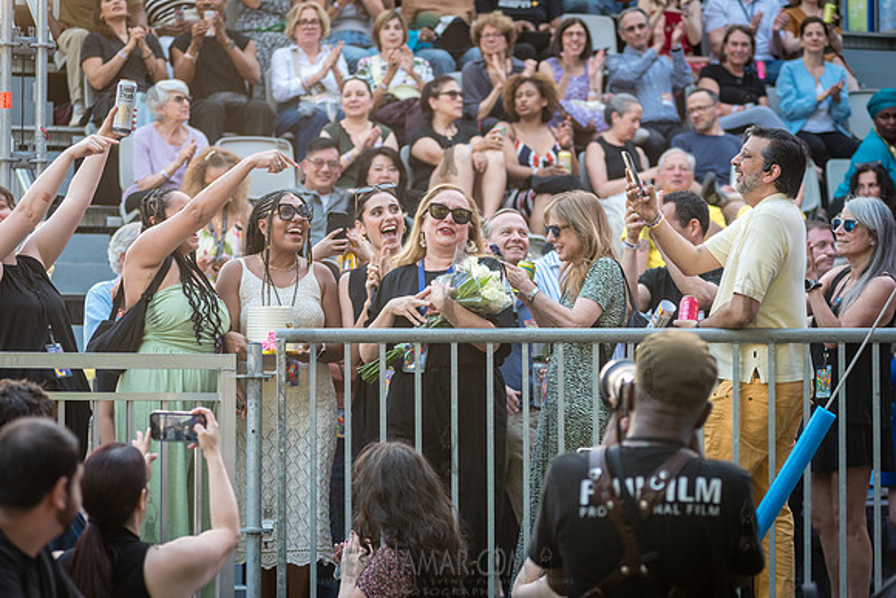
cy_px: 299
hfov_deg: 16.9
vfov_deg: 11.3
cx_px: 448
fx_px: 3014
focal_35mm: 121
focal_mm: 120
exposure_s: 1/250
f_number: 3.5
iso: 500
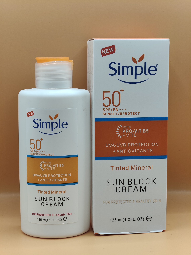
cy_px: 128
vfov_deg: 27.8
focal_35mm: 70
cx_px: 96
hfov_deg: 21.0
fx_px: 515
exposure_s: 1/100
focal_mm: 13.3
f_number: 2.55
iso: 137
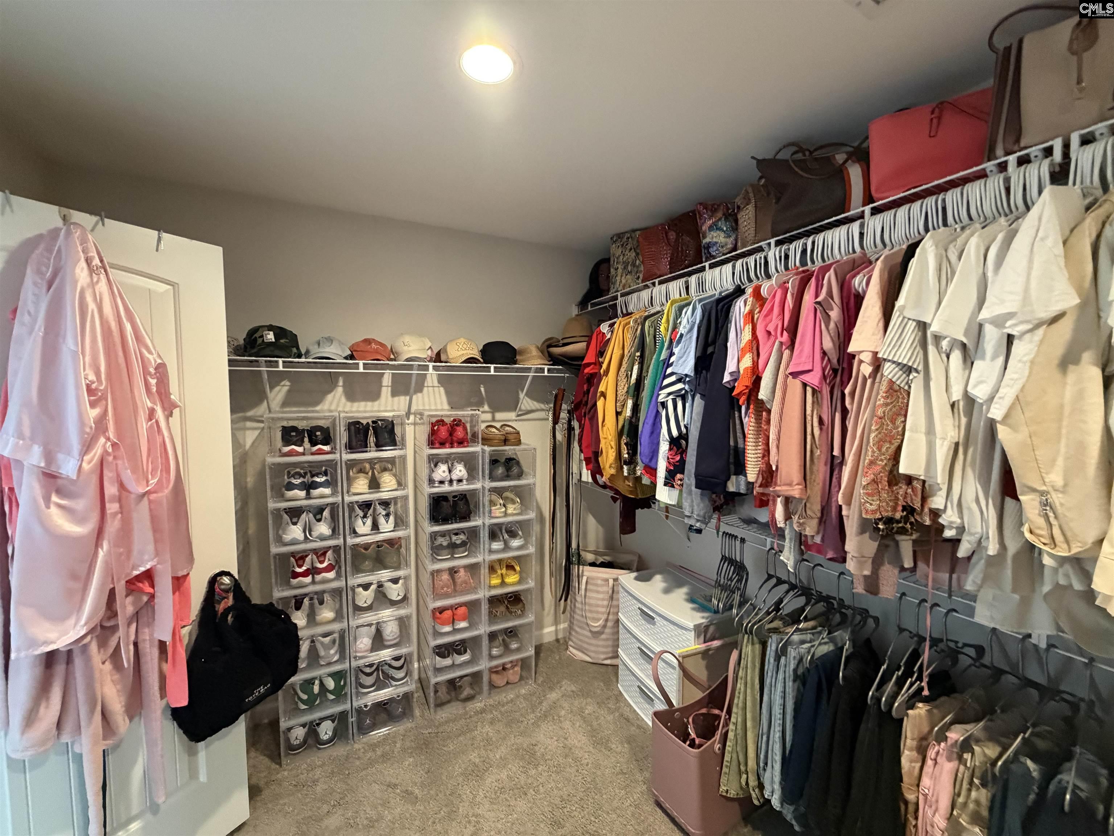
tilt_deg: -2.6
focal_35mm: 14
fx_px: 451
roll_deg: +0.6
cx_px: 557
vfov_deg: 85.7
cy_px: 418
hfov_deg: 102.1
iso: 500
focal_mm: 2.22
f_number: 2.2
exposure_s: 1/60
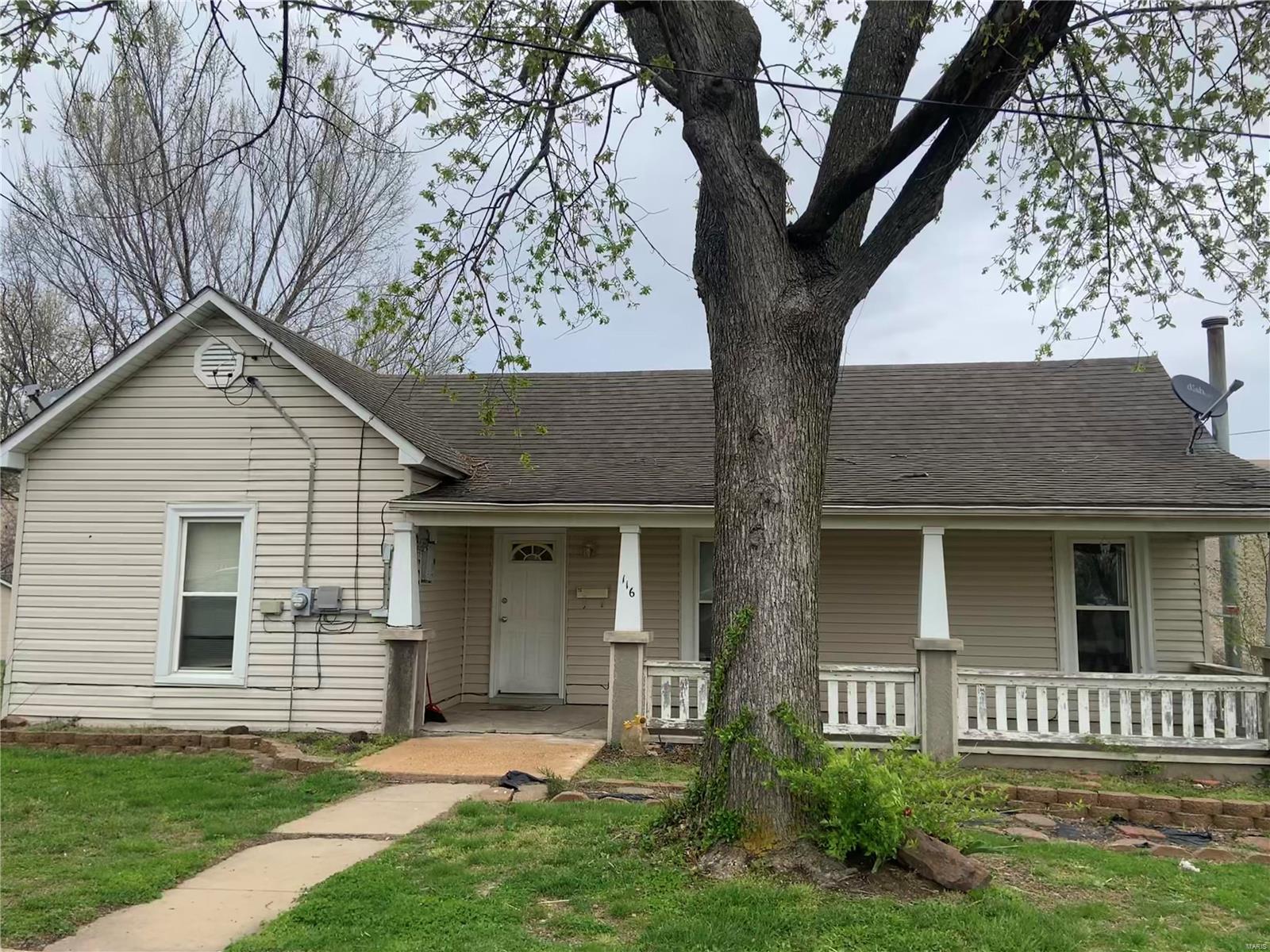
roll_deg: -0.8
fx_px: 954
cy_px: 476
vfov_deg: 53.1
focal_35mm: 26
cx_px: 635
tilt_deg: +6.0
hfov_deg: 67.3
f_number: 1.8
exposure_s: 1/962
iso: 25
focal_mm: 4.25
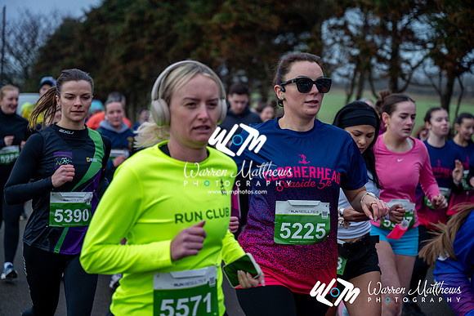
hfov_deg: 28.8
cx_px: 237
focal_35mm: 70
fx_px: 922
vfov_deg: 19.5
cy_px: 158
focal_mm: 70
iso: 500
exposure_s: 1/1250
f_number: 2.8
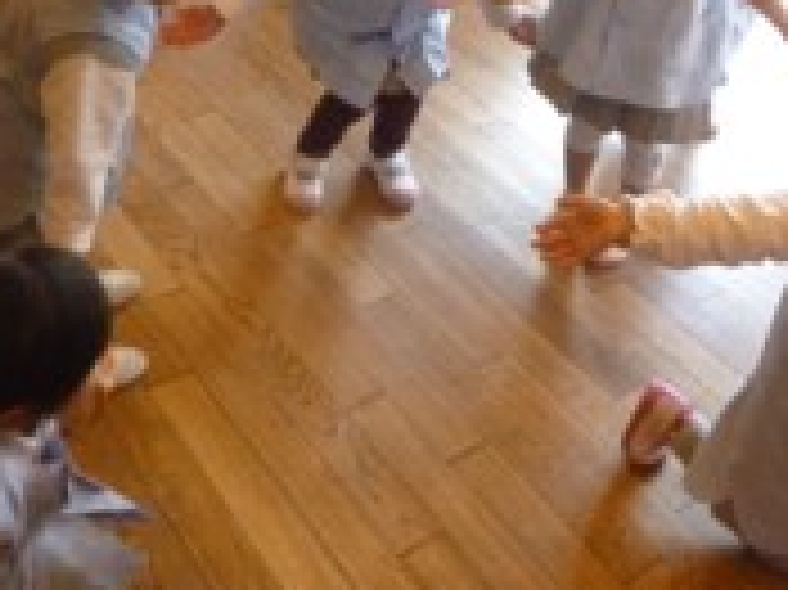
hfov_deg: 38.2
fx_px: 1137
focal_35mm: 50
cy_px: 23
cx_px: 441
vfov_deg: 27.6
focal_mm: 4.5
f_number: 3.9
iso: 800
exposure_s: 1/125
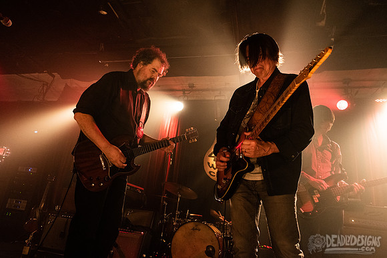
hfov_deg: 70.0
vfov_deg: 50.1
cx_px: 183
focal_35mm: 26
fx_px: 276
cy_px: 130
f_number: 3.2
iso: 3200
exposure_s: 1/160
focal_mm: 24
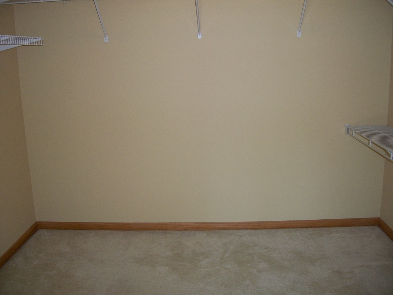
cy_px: 148
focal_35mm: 35
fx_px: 397
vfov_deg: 40.7
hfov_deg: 52.6
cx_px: 196
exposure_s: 1/60
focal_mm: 6.3
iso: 200
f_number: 3.1
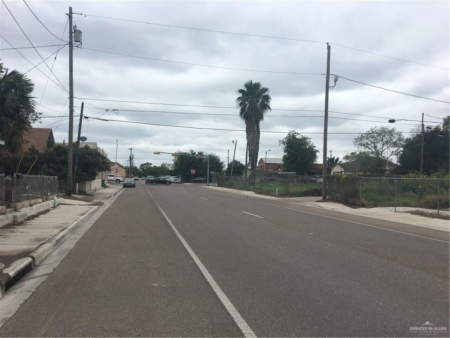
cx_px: 225
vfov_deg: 48.2
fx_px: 377
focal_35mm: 29
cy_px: 169
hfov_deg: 61.7
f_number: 2.2
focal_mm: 4.15
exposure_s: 1/1538
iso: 25
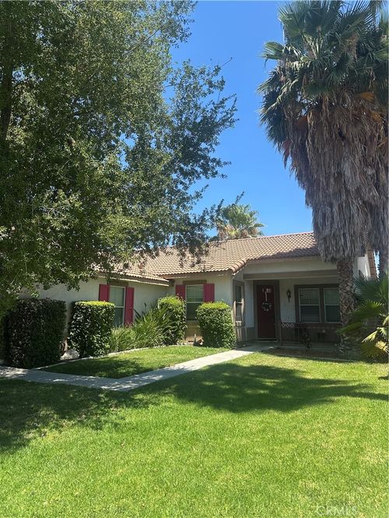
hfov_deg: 56.8
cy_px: 259
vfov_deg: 71.6
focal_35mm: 24
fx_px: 360
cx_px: 194
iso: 80
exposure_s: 1/2028
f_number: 1.78
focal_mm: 6.86
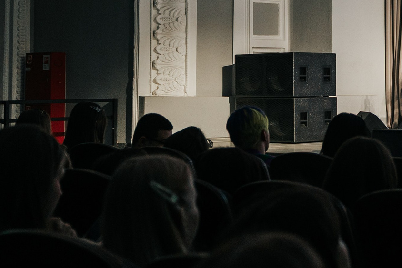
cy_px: 27
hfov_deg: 20.1
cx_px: 508
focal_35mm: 94
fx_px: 1050
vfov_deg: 14.4
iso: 640
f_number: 2.8
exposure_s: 1/400
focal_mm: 28
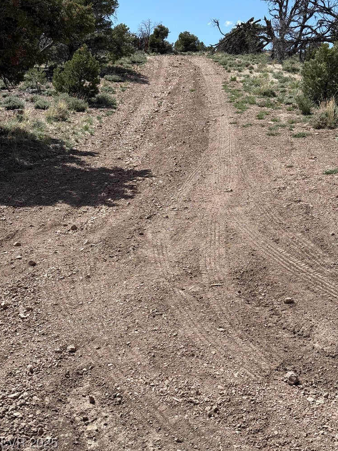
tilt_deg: -12.1
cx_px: 170
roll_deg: +2.1
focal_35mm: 49
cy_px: 226
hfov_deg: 29.7
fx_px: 638
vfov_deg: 38.9
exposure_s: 1/4587
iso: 64
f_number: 1.78
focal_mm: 6.76
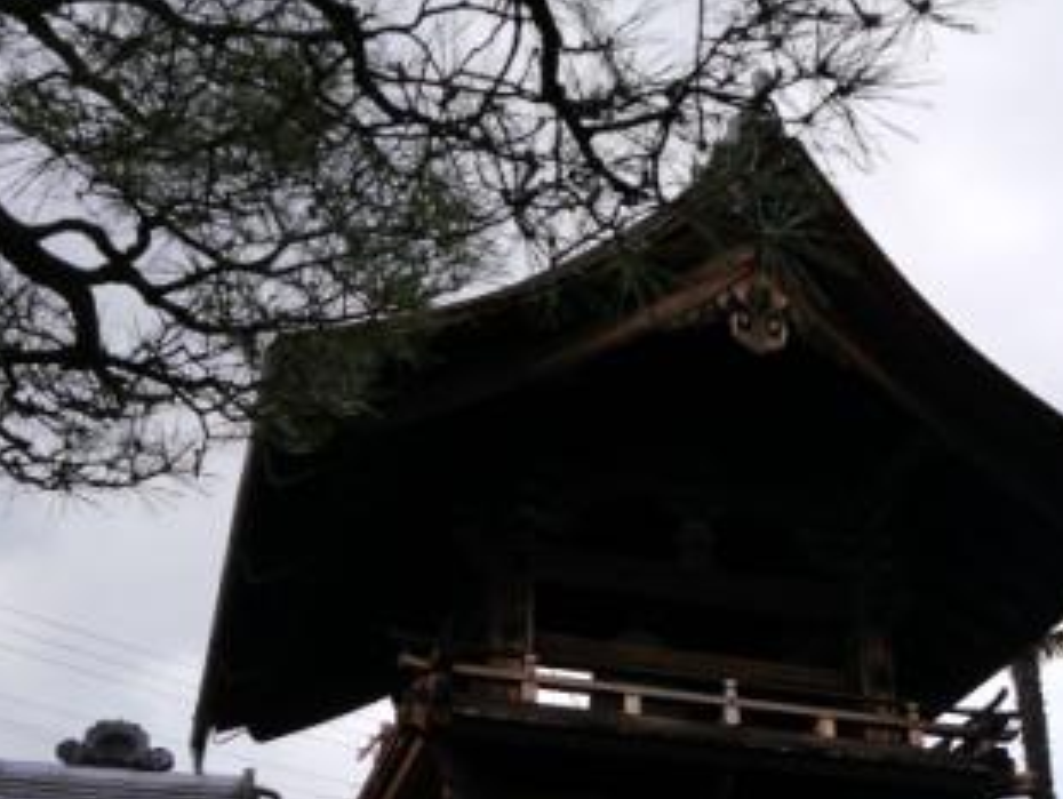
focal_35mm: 52
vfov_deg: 27.8
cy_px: 556
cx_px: 727
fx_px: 1598
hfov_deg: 36.3
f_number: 6.3
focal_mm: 18
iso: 160
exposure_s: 1/200
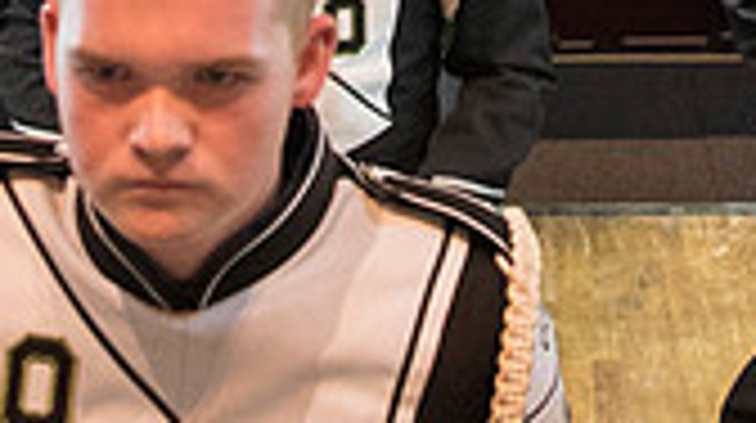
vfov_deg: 12.5
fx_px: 1742
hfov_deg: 24.4
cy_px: -362
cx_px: 500
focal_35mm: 87
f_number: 2.8
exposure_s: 1/40
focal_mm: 24
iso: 4000
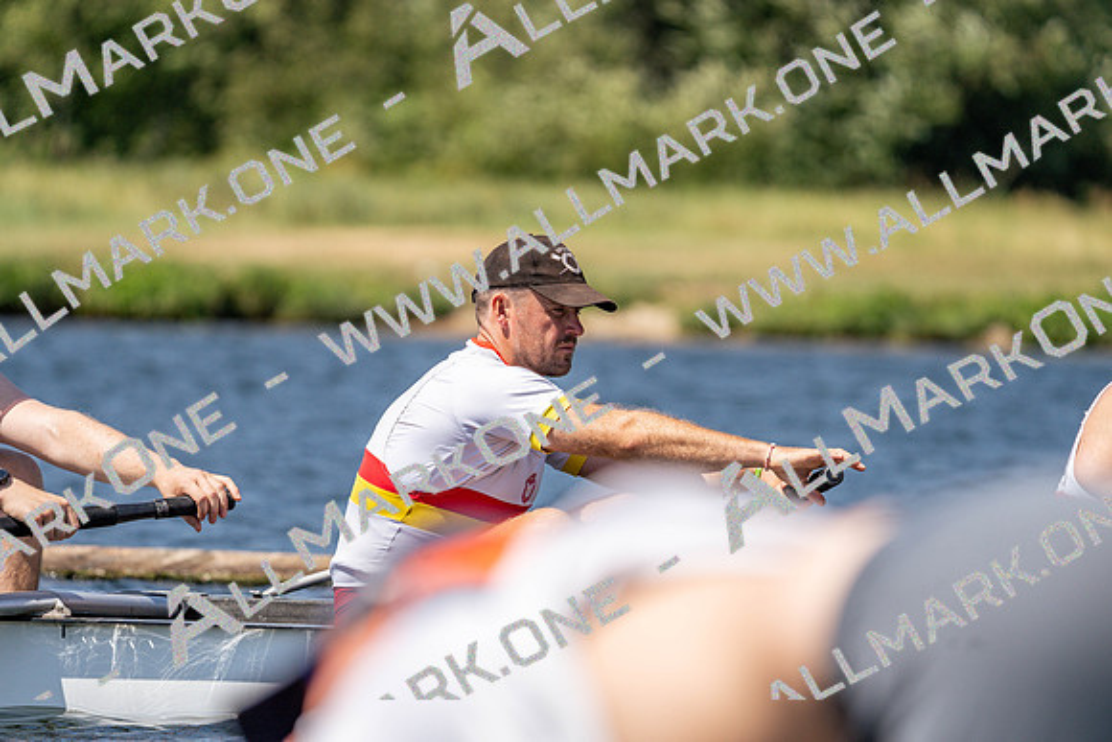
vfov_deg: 3.8
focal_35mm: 365
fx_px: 11277
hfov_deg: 5.6
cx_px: 556
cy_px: 371
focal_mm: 365
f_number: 6.3
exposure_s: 1/2000
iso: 250
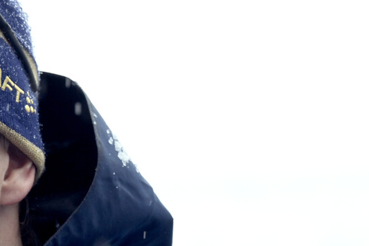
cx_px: -47
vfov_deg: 4.0
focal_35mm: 345
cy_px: 226
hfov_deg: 5.9
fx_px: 3538
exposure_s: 1/250
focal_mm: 115
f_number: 5
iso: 640
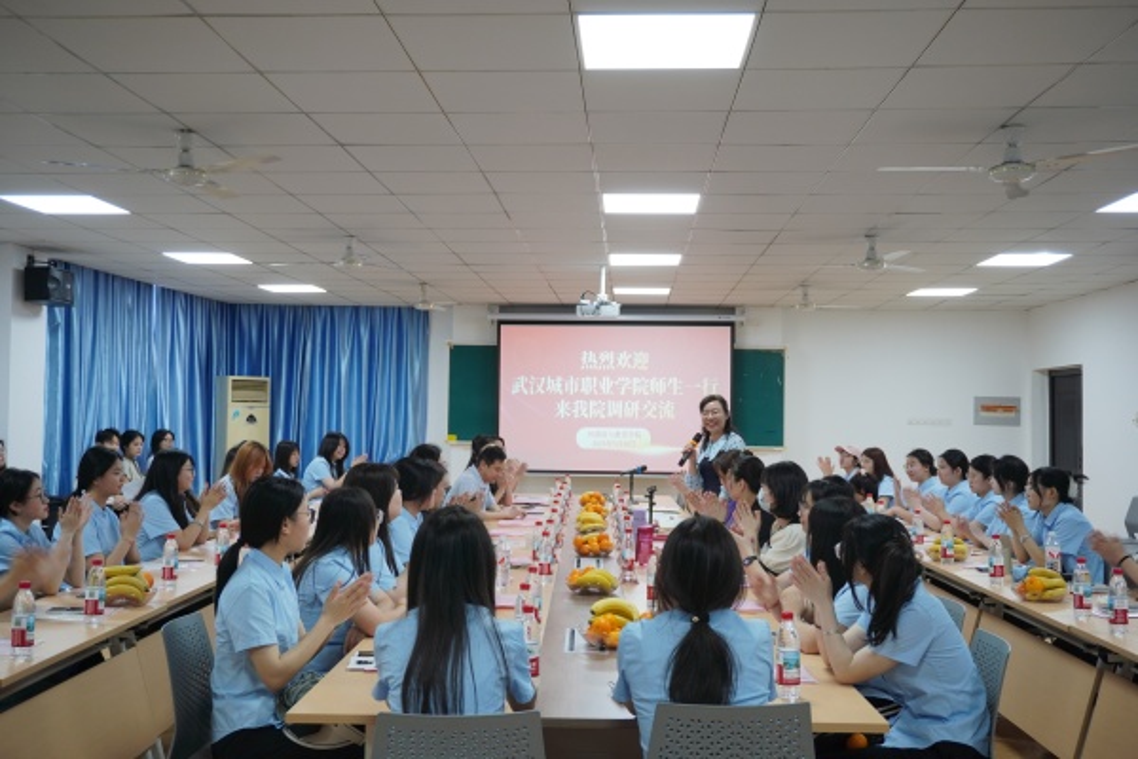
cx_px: 569
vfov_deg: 36.9
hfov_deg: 53.1
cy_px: 380
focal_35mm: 36
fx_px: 1138
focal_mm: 24
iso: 200
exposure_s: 1/40
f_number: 4.5
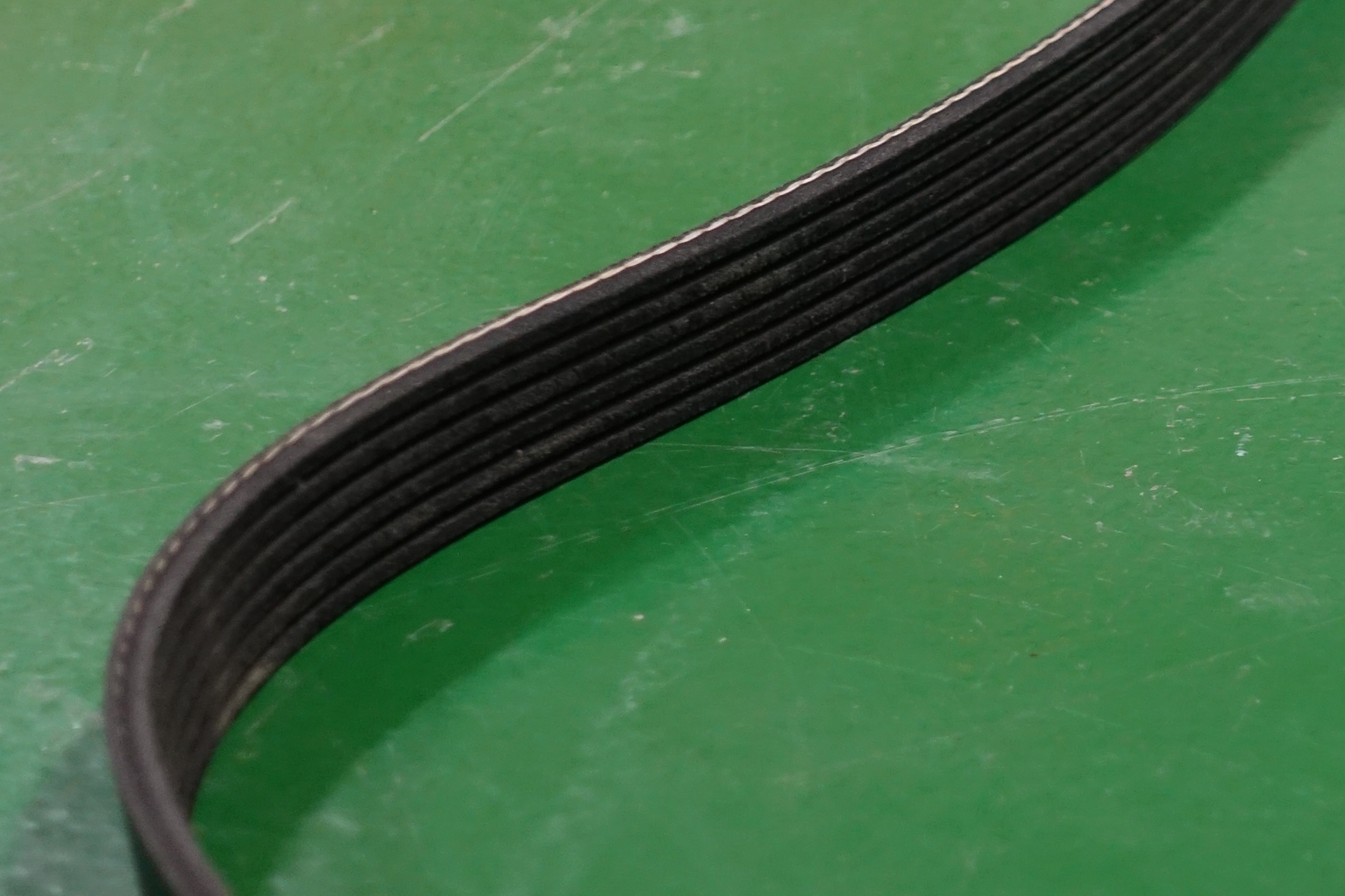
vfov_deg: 11.3
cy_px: 509
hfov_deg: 16.7
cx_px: 1152
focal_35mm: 121
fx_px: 4520
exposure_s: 1/15
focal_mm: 20.43
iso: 800
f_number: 2.8
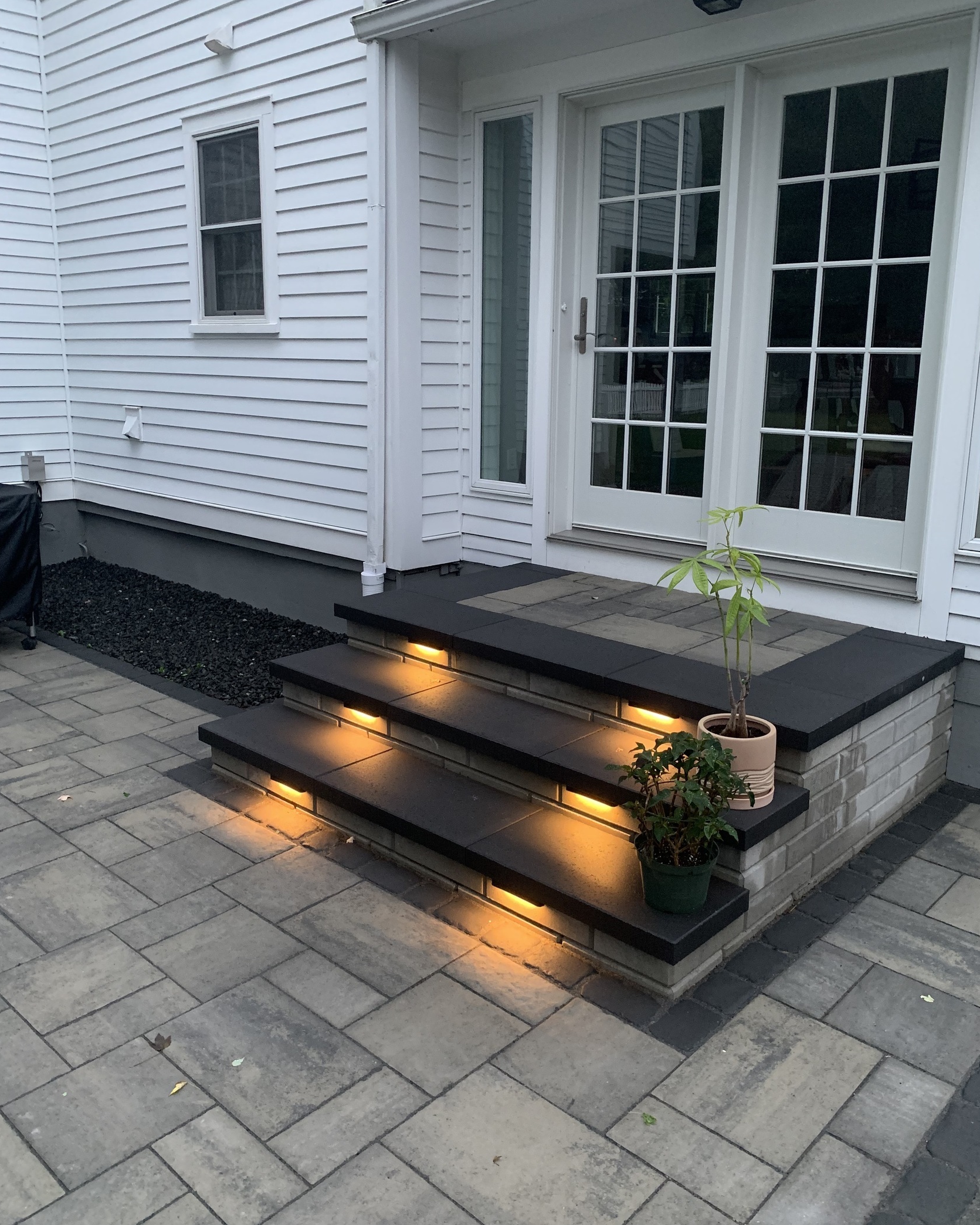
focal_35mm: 28
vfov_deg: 62.2
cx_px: 505
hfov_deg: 51.5
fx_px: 1015
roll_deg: -0.6
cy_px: 581
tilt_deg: -11.7
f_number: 1.8
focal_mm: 4.25
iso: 400
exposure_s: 1/48
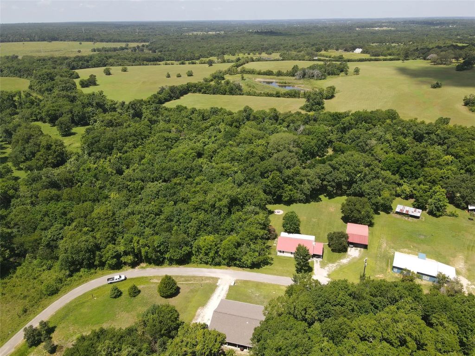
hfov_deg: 71.6
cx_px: 238
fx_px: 329
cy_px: 178
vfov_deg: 56.8
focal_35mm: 24
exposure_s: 1/60
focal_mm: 4.5
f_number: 2.8
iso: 100
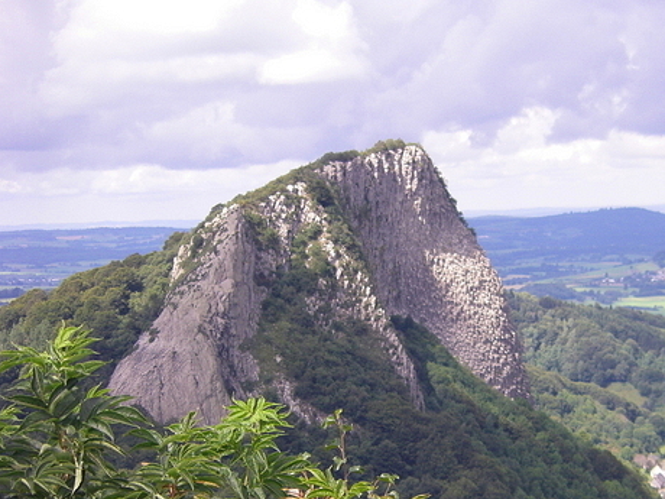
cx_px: 448
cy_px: 334
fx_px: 2325
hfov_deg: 16.2
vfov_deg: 12.2
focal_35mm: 121
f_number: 4
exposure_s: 1/320
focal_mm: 14.4
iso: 80
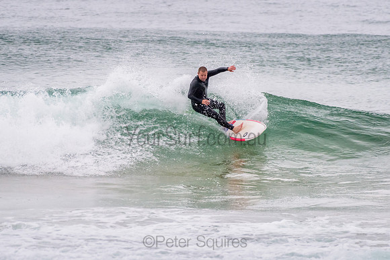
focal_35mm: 613
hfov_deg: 3.4
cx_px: 204
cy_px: 130
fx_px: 6646
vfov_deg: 2.2
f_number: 5.6
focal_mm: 500
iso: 800
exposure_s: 1/1000
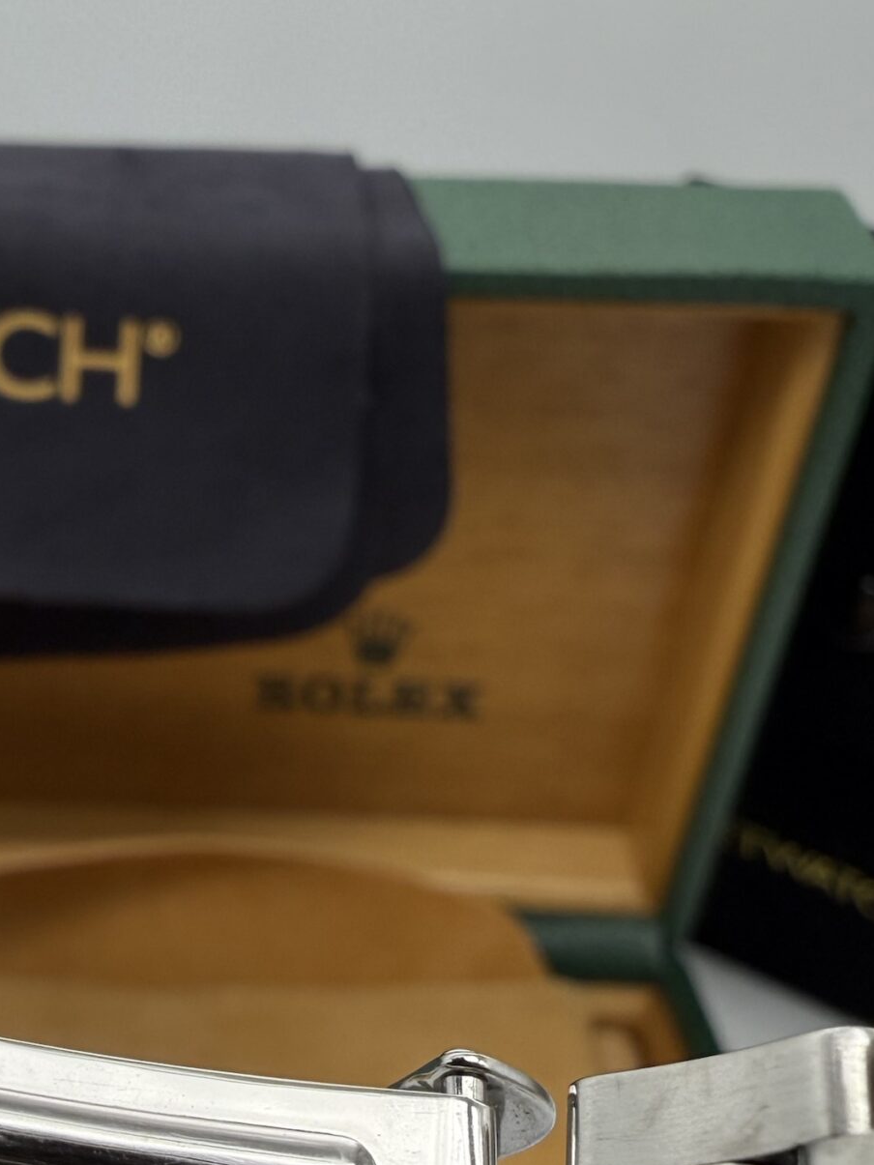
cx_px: 57
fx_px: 1717
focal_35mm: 51
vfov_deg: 36.6
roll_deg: -1.1
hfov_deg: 27.4
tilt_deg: -29.1
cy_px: 882
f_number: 2.2
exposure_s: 1/286
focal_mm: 2.22
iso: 40
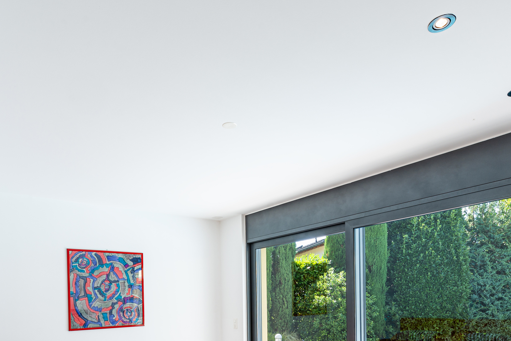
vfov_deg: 43.4
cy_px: 313
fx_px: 383
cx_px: 253
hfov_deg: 67.4
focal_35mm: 27
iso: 100
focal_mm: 14
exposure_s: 1/10
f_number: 9
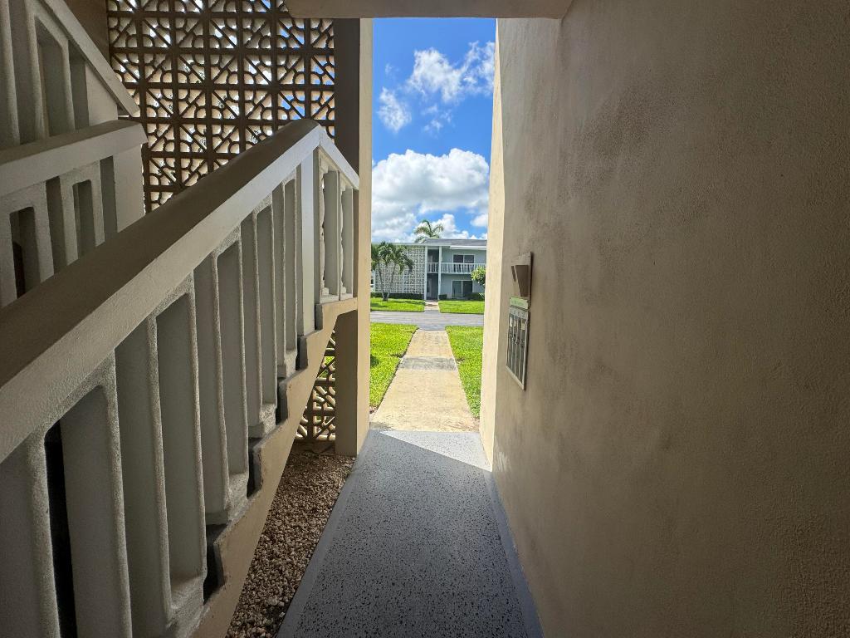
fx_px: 344
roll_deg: -1.1
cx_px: 425
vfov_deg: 85.7
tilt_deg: -5.0
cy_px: 319
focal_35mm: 14
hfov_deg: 102.1
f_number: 2.2
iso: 40
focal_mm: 2.22
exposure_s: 1/1449
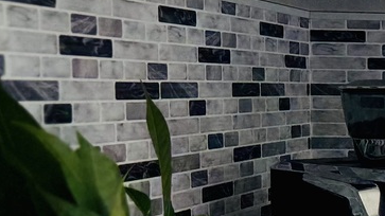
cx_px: 775
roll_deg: +0.2
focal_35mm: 108
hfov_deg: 15.6
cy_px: 146
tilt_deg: -3.2
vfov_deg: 11.2
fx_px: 1102
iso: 80
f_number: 1.78
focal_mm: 6.76
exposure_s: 1/399
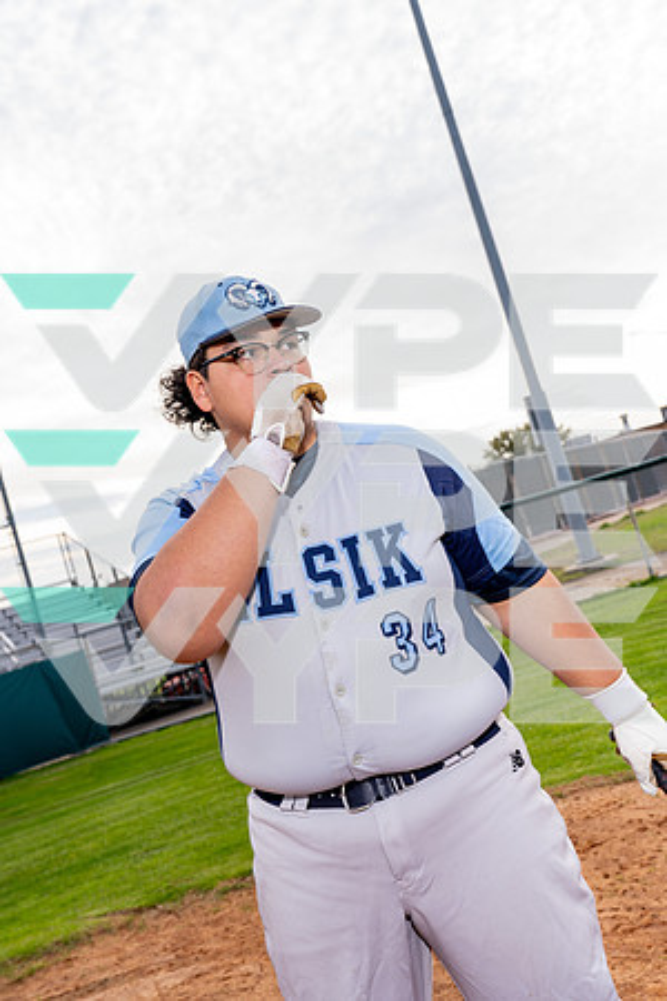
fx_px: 1028
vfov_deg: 51.9
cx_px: 334
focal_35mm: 37
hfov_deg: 35.9
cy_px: 500
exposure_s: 1/250
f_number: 5.6
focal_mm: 37
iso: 160
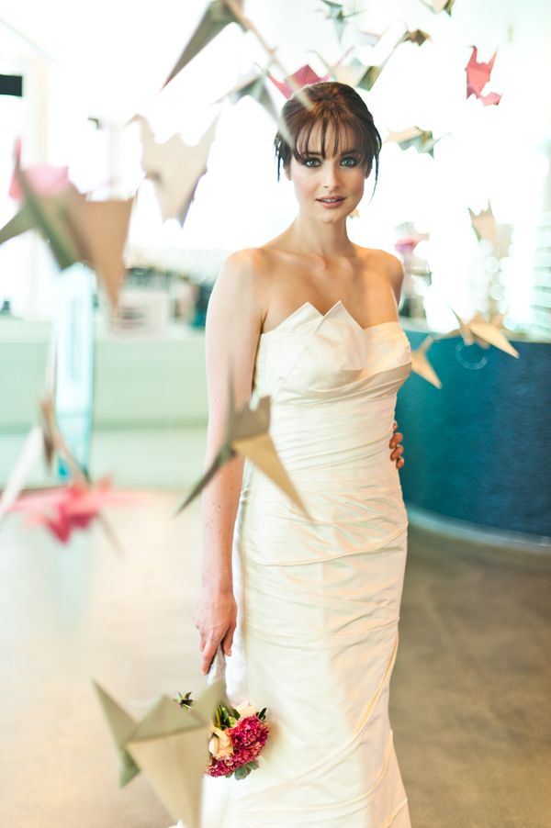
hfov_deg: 27.0
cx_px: 276
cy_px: 414
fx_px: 1150
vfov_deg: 39.6
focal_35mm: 50
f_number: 1.4
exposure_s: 1/250
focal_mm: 50
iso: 400
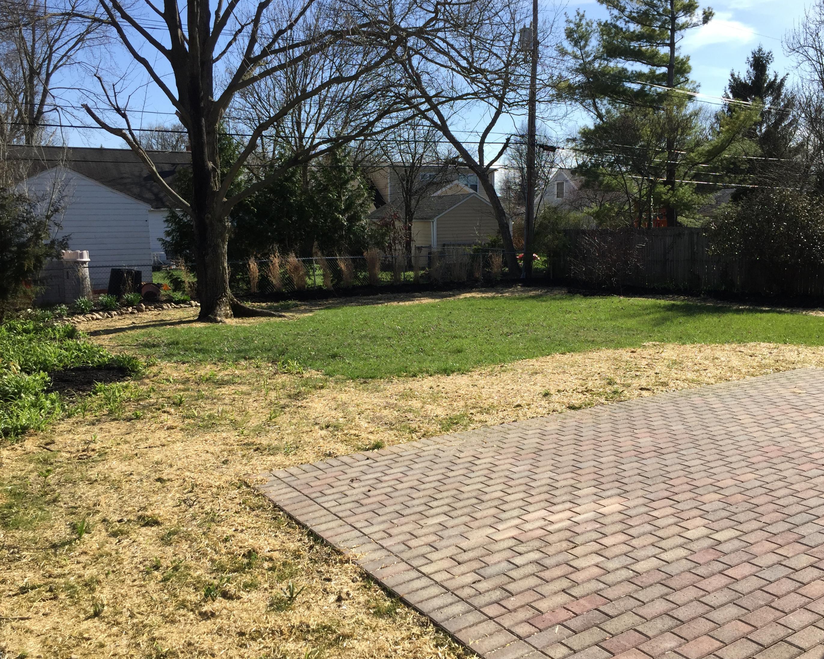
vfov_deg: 47.1
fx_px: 756
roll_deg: +0.0
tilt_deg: -6.1
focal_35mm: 31
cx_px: 437
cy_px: 328
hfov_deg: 57.1
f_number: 2.2
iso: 32
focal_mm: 4.15
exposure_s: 1/1364
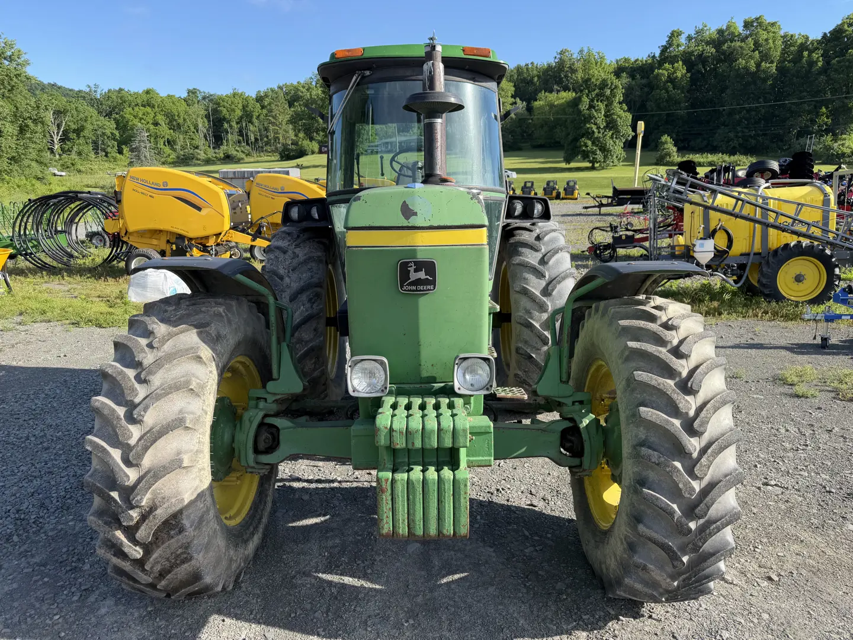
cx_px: 426
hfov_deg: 71.6
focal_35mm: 24
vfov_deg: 56.8
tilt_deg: -13.0
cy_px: 320
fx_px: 591
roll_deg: -0.3
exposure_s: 1/1464
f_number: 1.78
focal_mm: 6.76
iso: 80
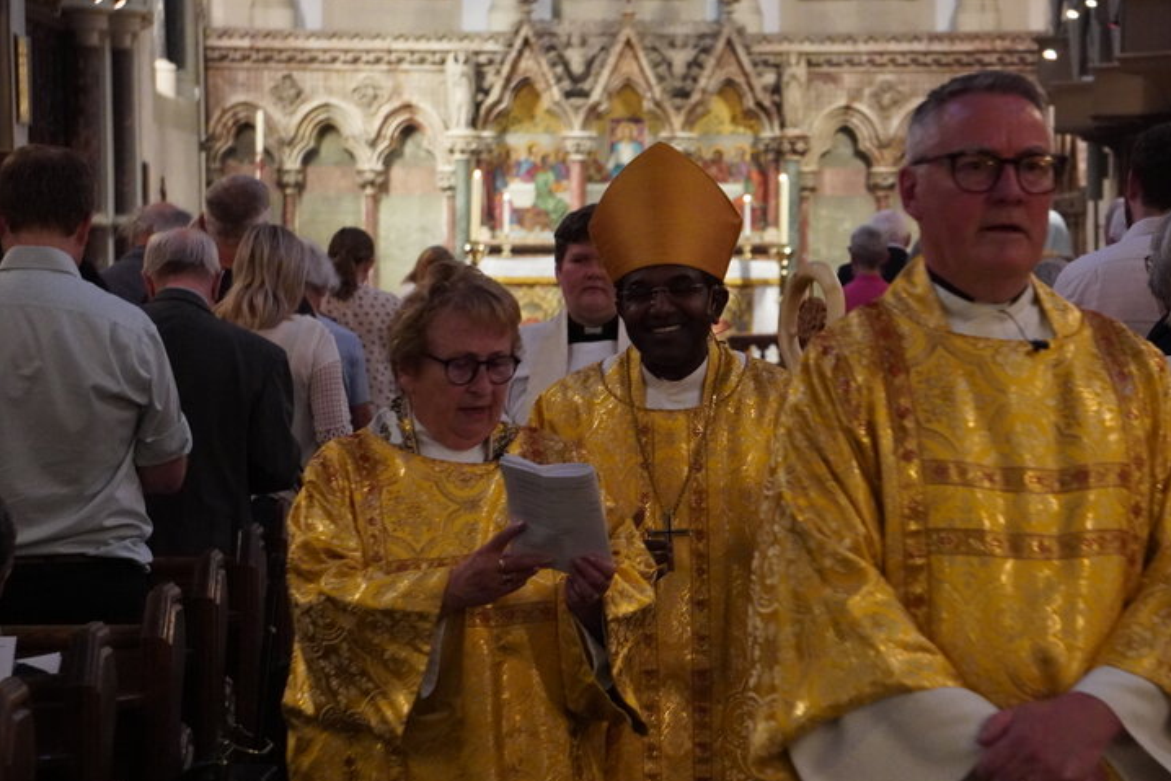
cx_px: 631
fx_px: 3792
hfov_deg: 17.6
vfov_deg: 11.8
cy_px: 437
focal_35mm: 117
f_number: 5.6
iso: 6400
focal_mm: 69
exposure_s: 1/60
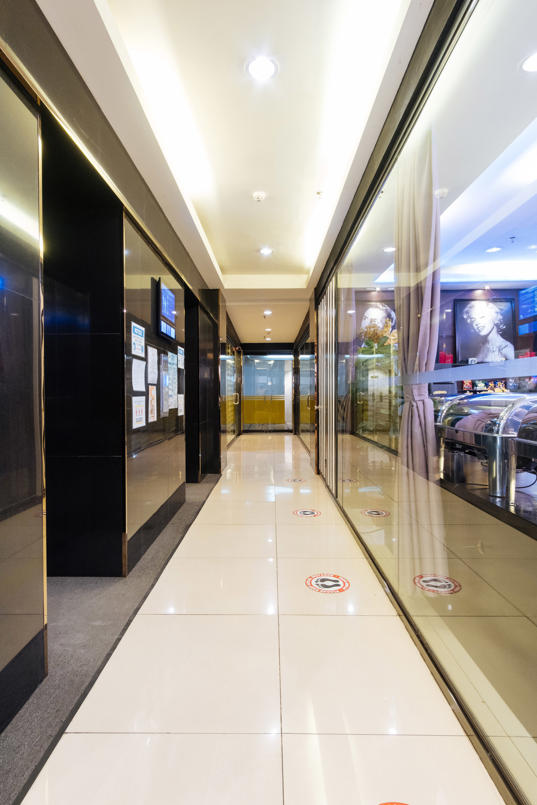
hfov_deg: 67.4
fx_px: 403
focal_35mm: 18
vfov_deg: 90.0
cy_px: 402
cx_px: 268
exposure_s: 1/2
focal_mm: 12
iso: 1000
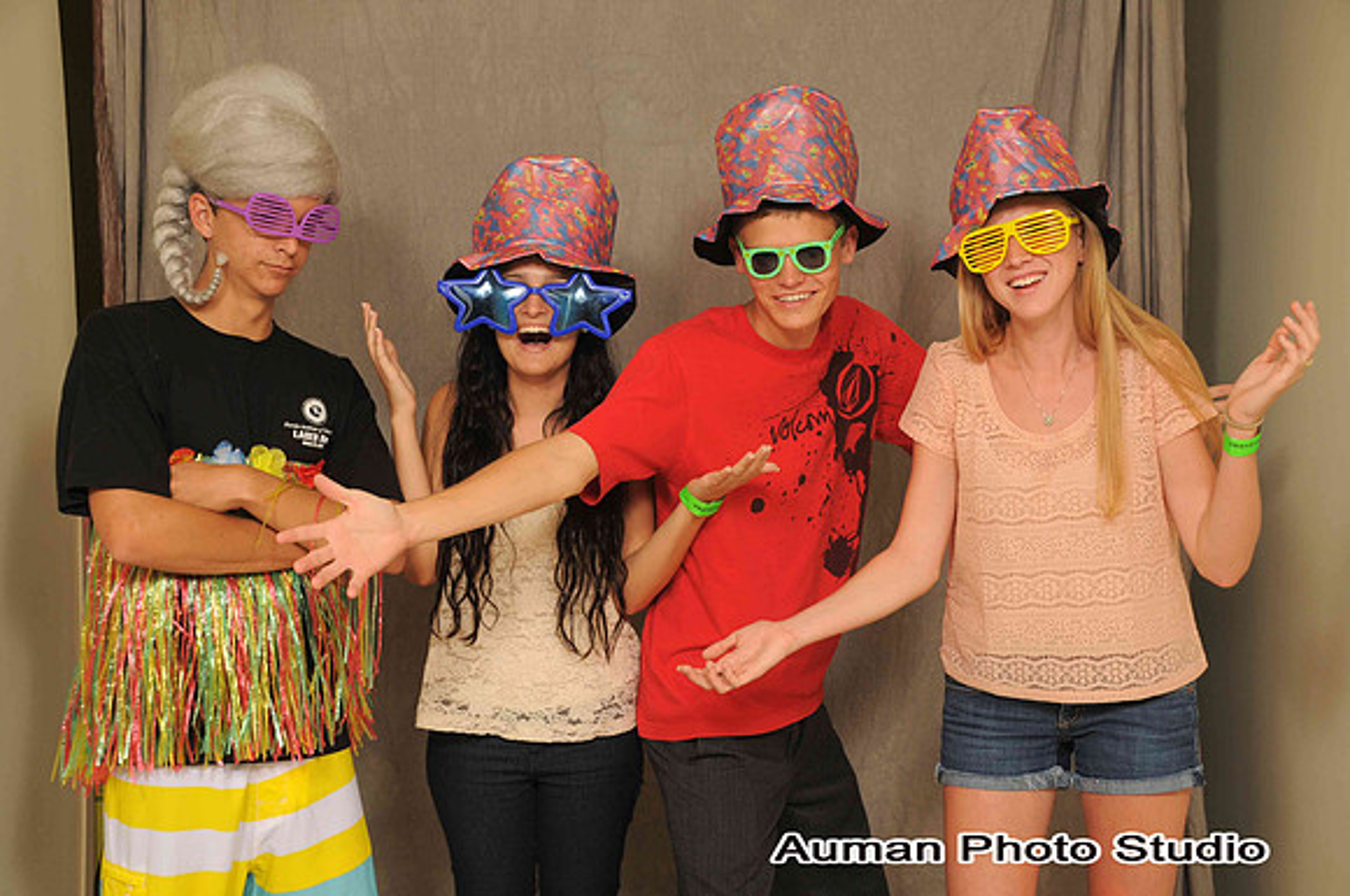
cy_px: 448
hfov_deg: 41.2
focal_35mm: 48
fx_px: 1797
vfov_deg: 28.0
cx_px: 675
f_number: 6.3
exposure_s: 1/125
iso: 200
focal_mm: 32
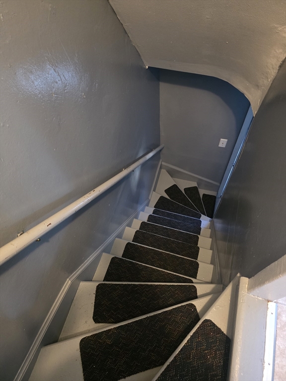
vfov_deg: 73.9
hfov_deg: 58.9
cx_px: 143
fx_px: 253
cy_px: 190
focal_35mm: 23
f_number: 1.7
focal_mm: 6.3
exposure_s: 1/40
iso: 1600
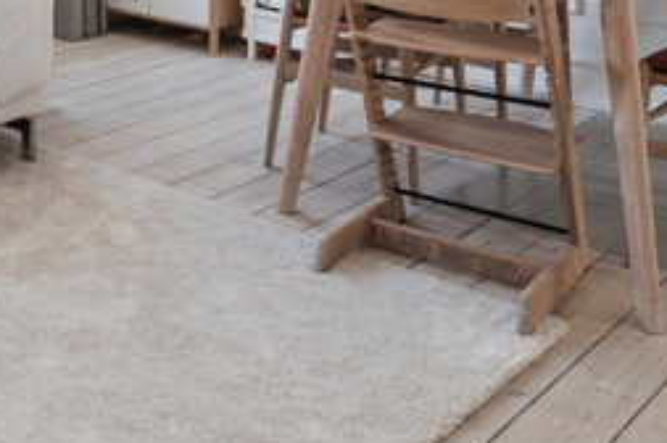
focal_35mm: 57
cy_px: -210
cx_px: -16
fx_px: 1055
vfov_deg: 20.5
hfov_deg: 32.1
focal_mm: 12
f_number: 10
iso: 200
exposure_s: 1/15
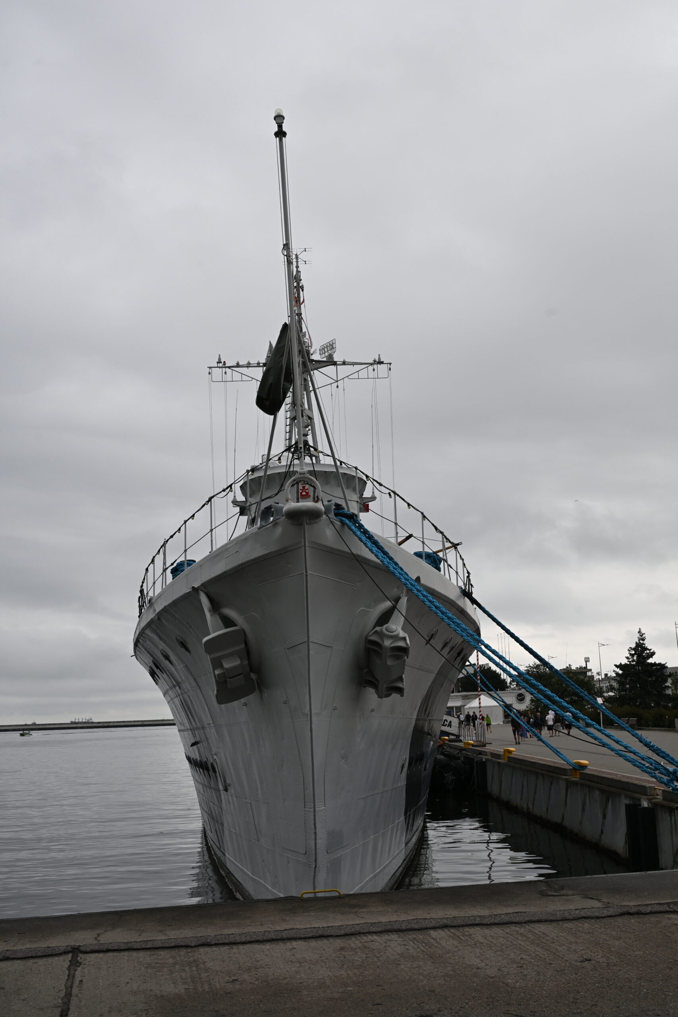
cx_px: 339
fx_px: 1073
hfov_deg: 35.1
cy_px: 508
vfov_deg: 50.7
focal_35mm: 38
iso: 400
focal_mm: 38
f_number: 9
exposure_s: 1/160
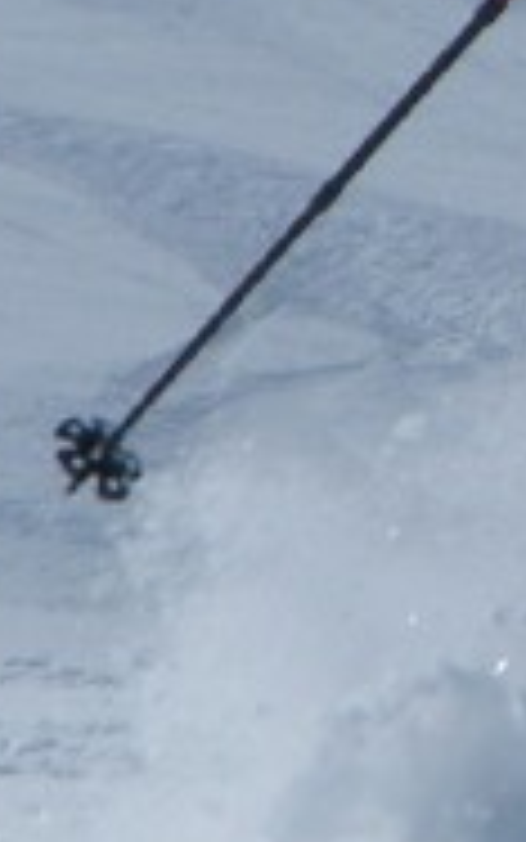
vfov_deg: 1.3
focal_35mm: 1622
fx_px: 37174
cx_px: 1083
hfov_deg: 0.8
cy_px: 216
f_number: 7.4
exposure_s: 1/530
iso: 50
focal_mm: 71.2
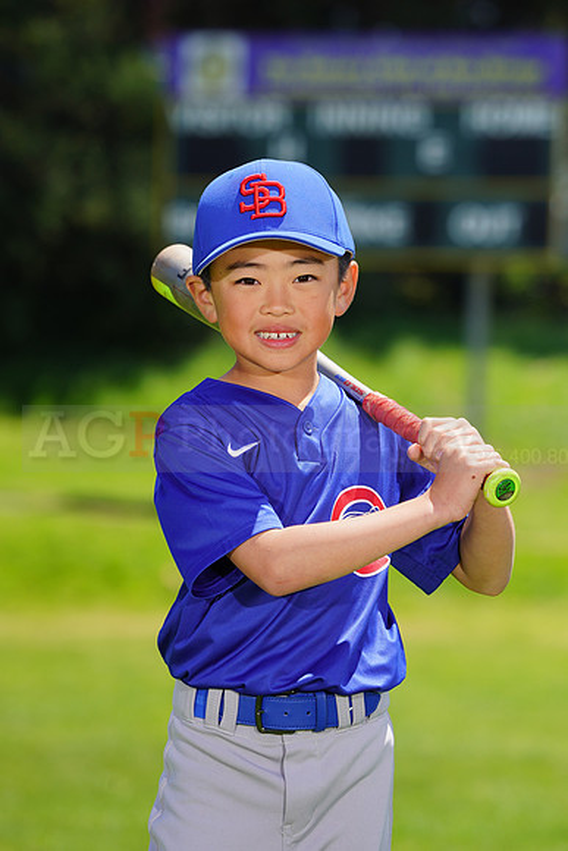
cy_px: 426
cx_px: 284
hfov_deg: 5.0
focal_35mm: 276
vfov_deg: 7.5
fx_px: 6528
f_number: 8
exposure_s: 1/250
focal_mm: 276
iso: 100
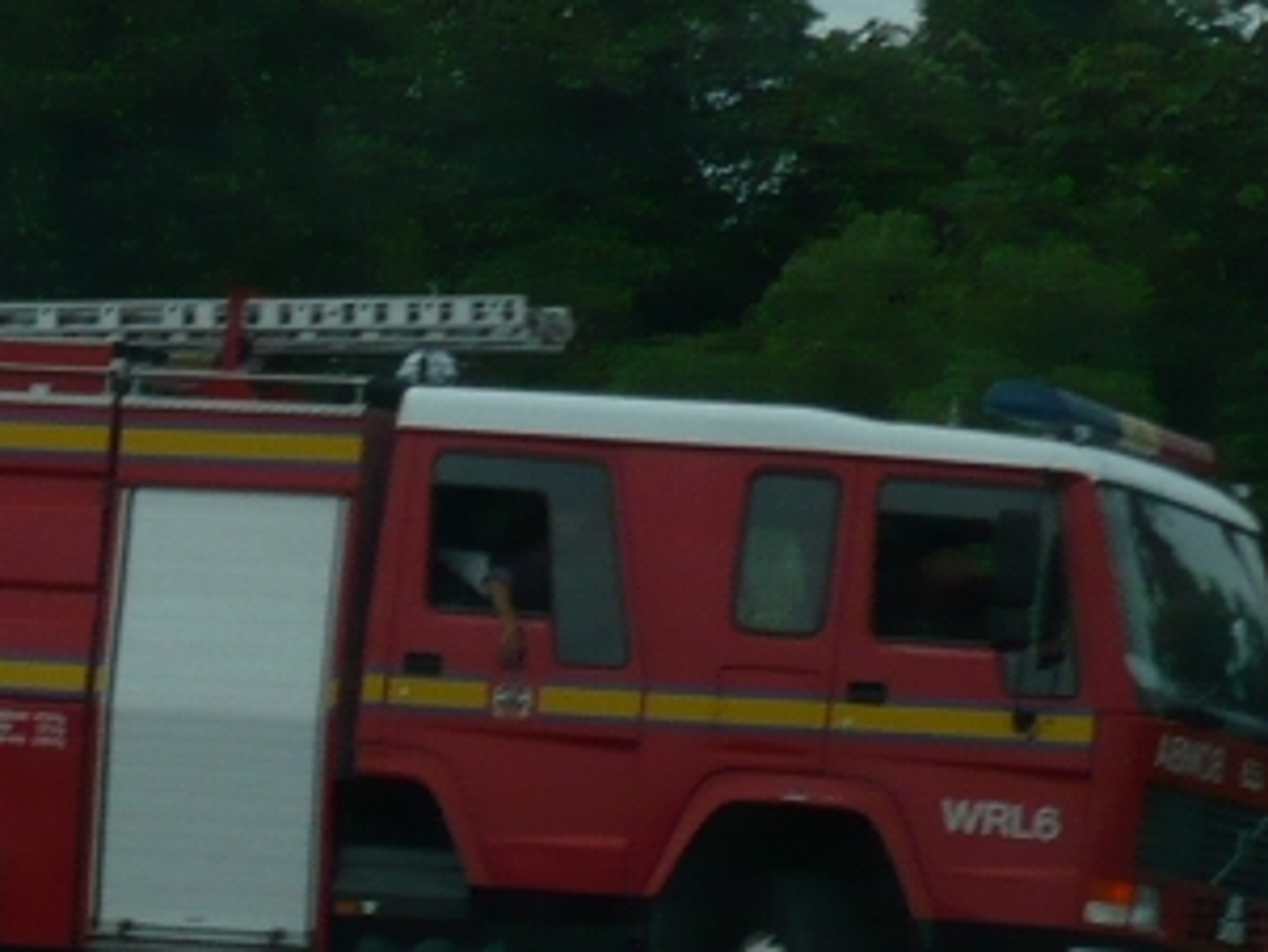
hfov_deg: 8.8
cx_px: 211
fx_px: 8172
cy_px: 413
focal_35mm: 223
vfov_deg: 6.7
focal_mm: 17.4
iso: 100
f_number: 5
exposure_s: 1/800
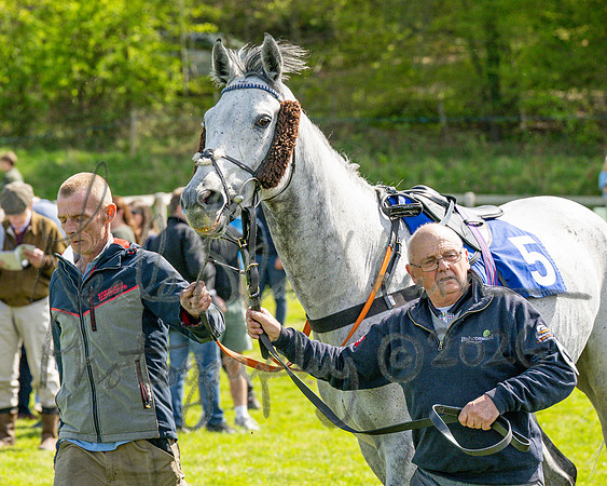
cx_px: 167
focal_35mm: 163
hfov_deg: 11.8
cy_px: 193
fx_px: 2932
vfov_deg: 9.5
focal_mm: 80
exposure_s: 1/3200
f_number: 4
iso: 400
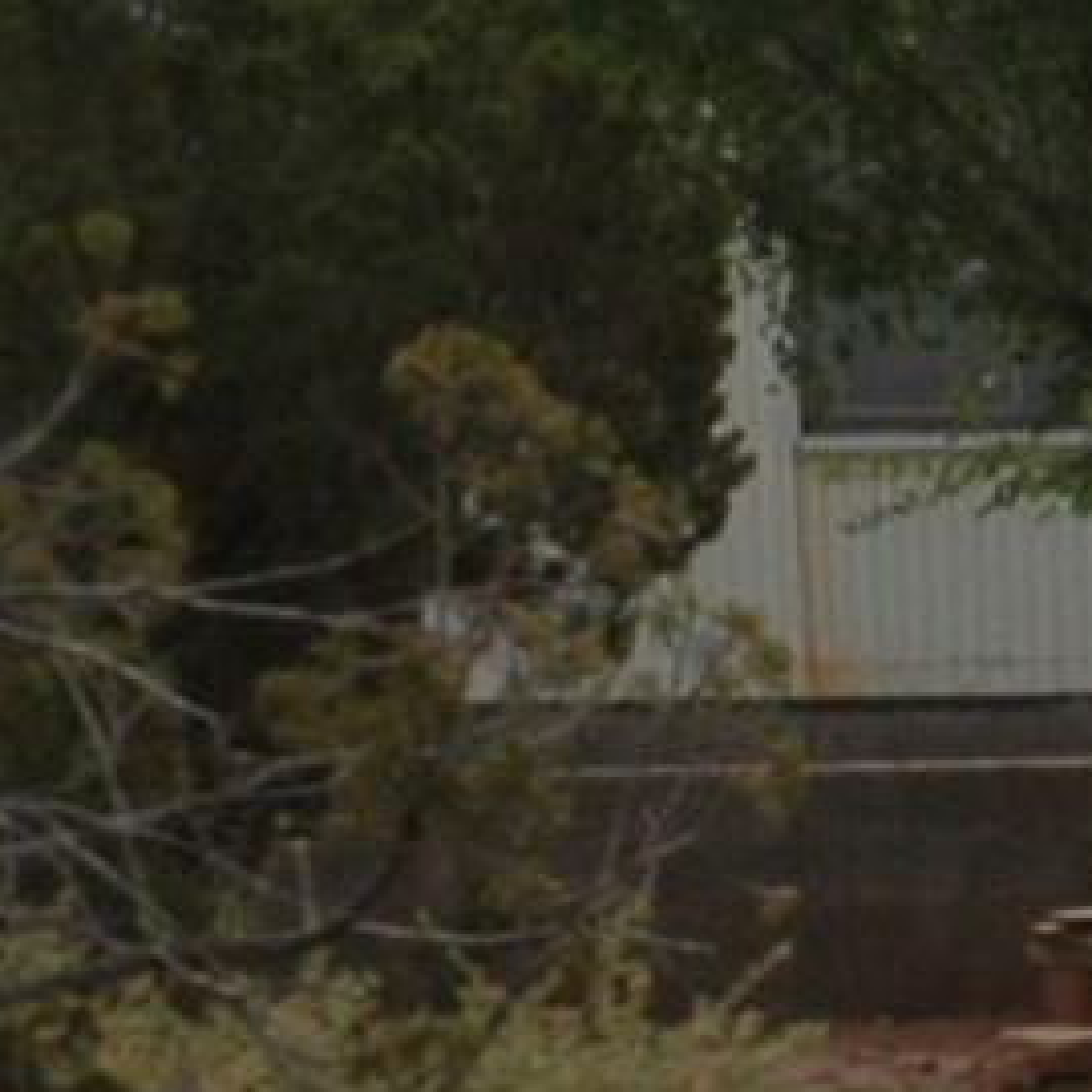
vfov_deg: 3.1
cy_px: 829
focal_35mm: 566
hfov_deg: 2.9
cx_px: 5343
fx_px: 20201
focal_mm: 40
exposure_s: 1/320
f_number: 9
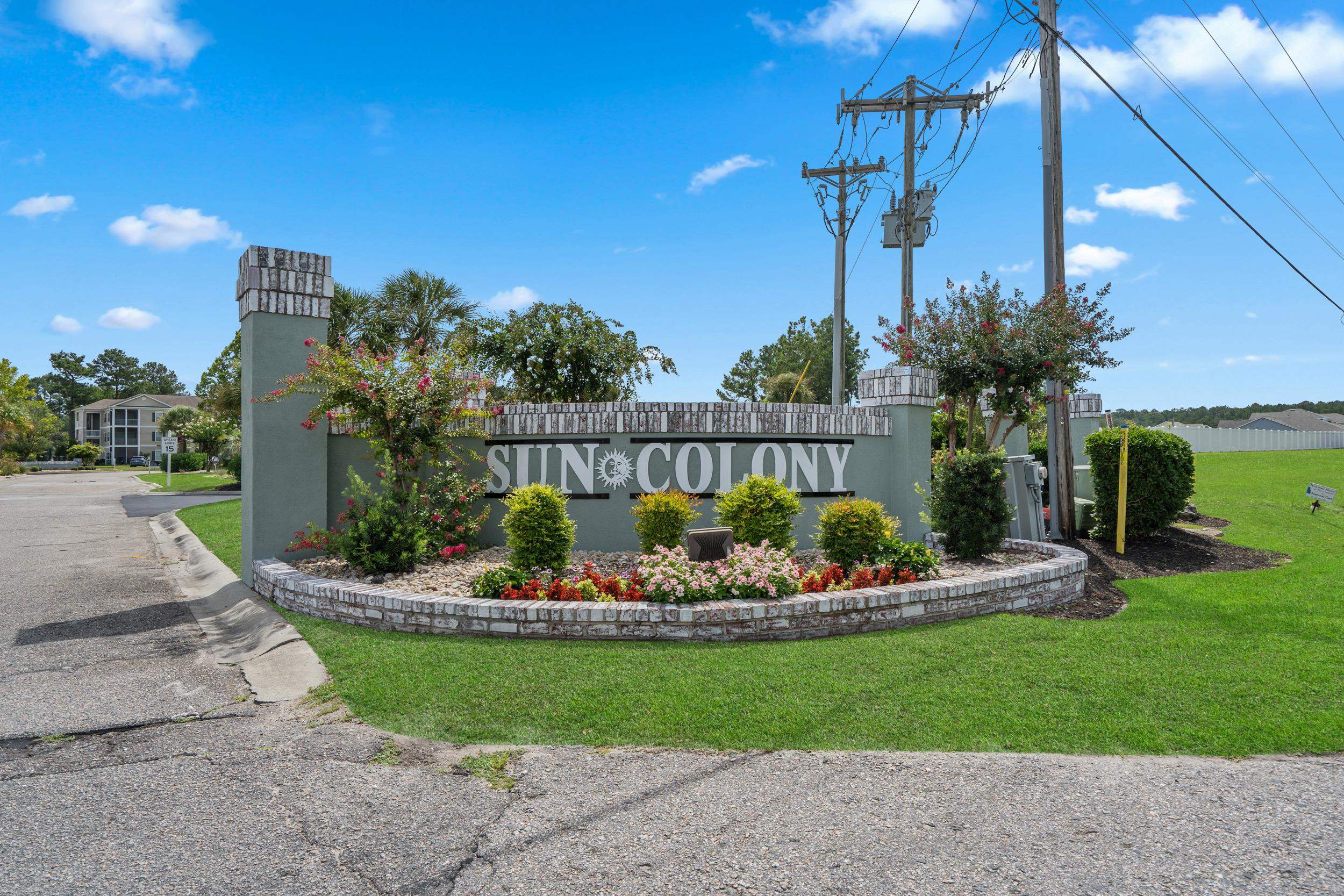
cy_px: 448
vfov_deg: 67.4
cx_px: 672
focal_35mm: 18
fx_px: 672
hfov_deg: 90.0
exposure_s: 1/250
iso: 250
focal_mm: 18
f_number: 8
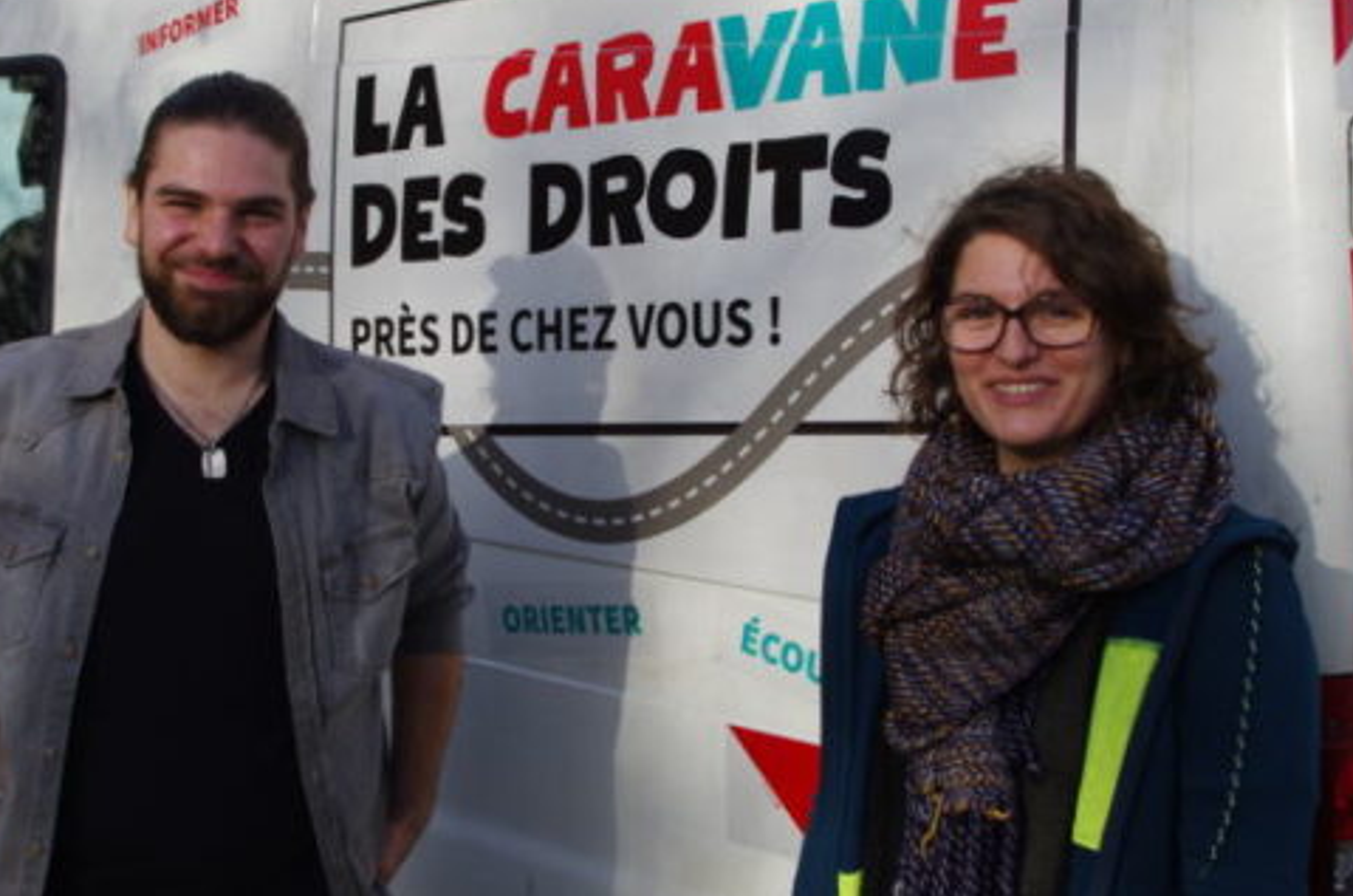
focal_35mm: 58
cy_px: 387
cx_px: 647
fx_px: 2175
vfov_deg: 23.2
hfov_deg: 34.6
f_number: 7.1
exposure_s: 1/200
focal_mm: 30.63
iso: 100
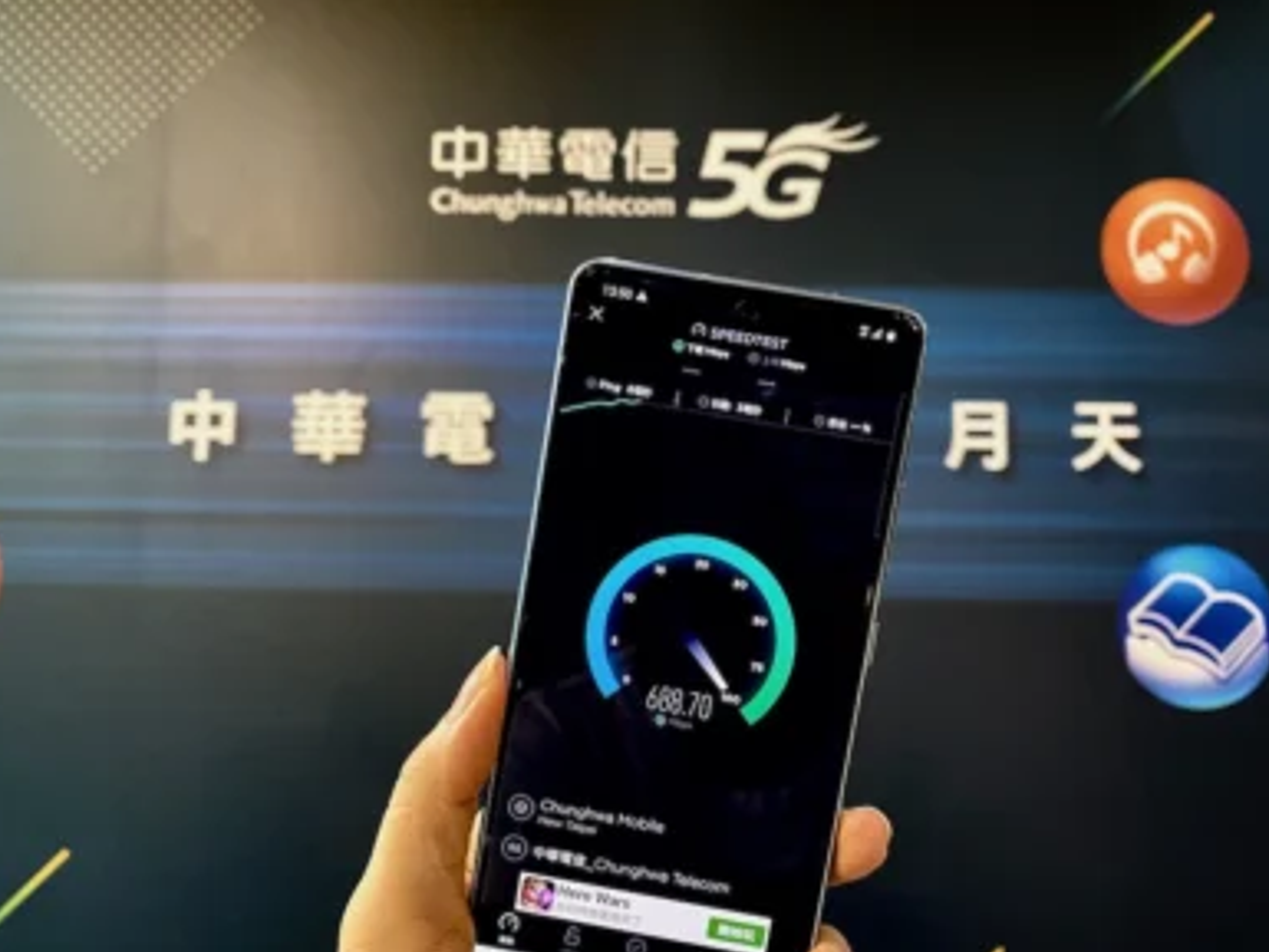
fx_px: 990
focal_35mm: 27
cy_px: 488
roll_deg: -1.2
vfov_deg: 51.4
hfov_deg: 65.3
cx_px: 636
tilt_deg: +5.9
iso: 250
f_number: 1.8
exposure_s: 1/60
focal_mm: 4.25
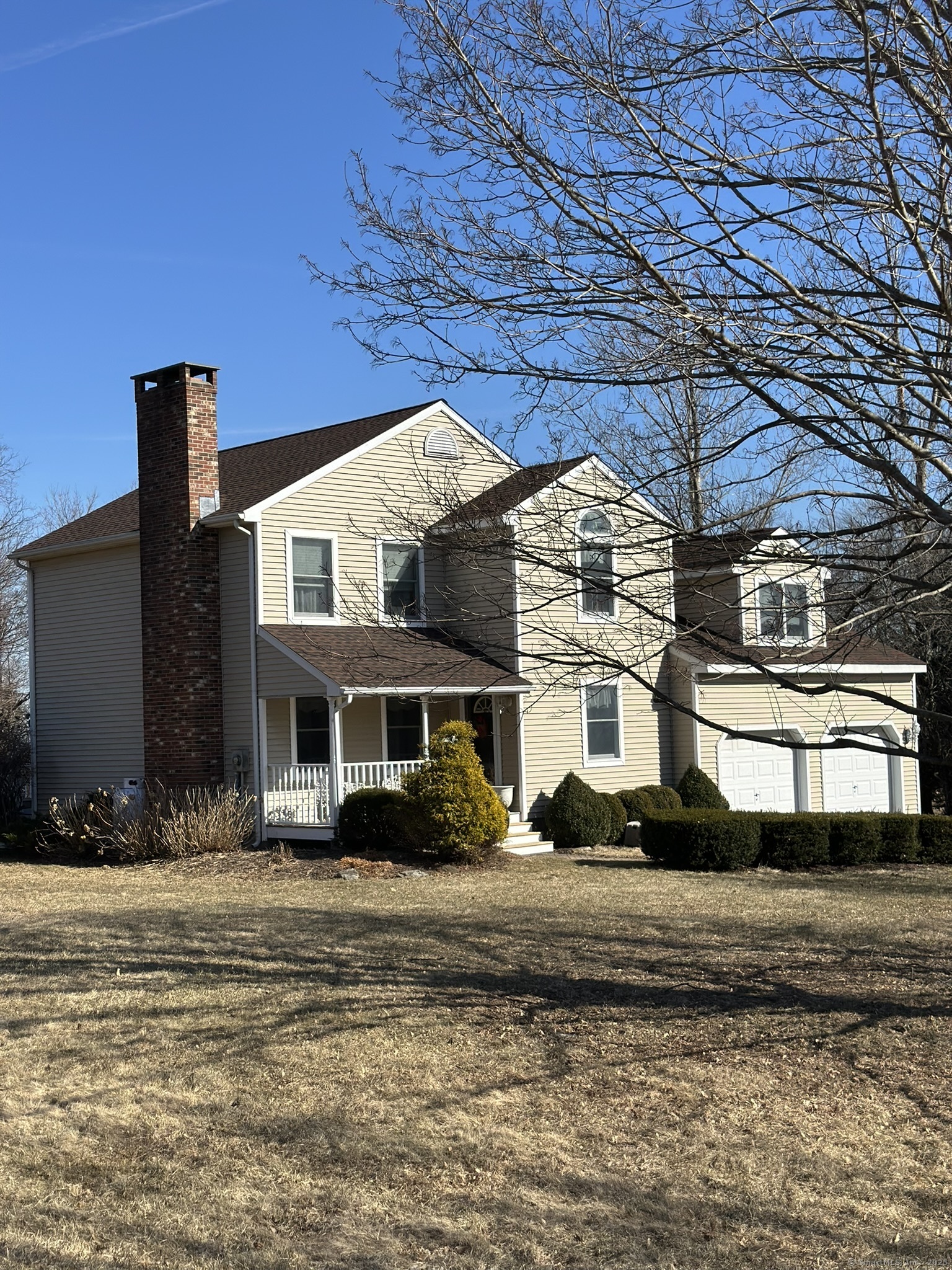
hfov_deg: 30.3
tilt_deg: +4.9
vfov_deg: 39.7
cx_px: 476
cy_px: 635
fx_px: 1760
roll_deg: +3.2
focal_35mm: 48
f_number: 1.78
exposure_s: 1/5882
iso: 100
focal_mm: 6.86
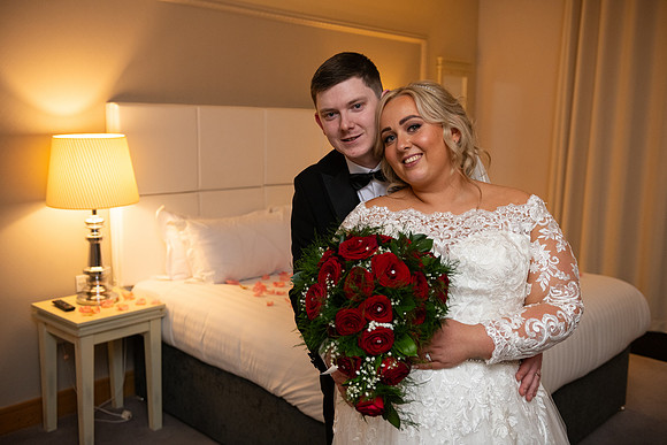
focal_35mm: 35
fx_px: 649
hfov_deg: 54.4
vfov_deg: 37.9
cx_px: 334
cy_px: 222
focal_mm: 35
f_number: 3.5
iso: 800
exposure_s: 1/160
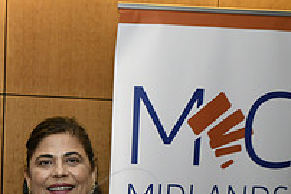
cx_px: -81
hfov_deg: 20.9
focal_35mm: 89
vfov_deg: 14.6
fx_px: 720
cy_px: 261
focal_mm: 31
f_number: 8
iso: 1600
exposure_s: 1/60
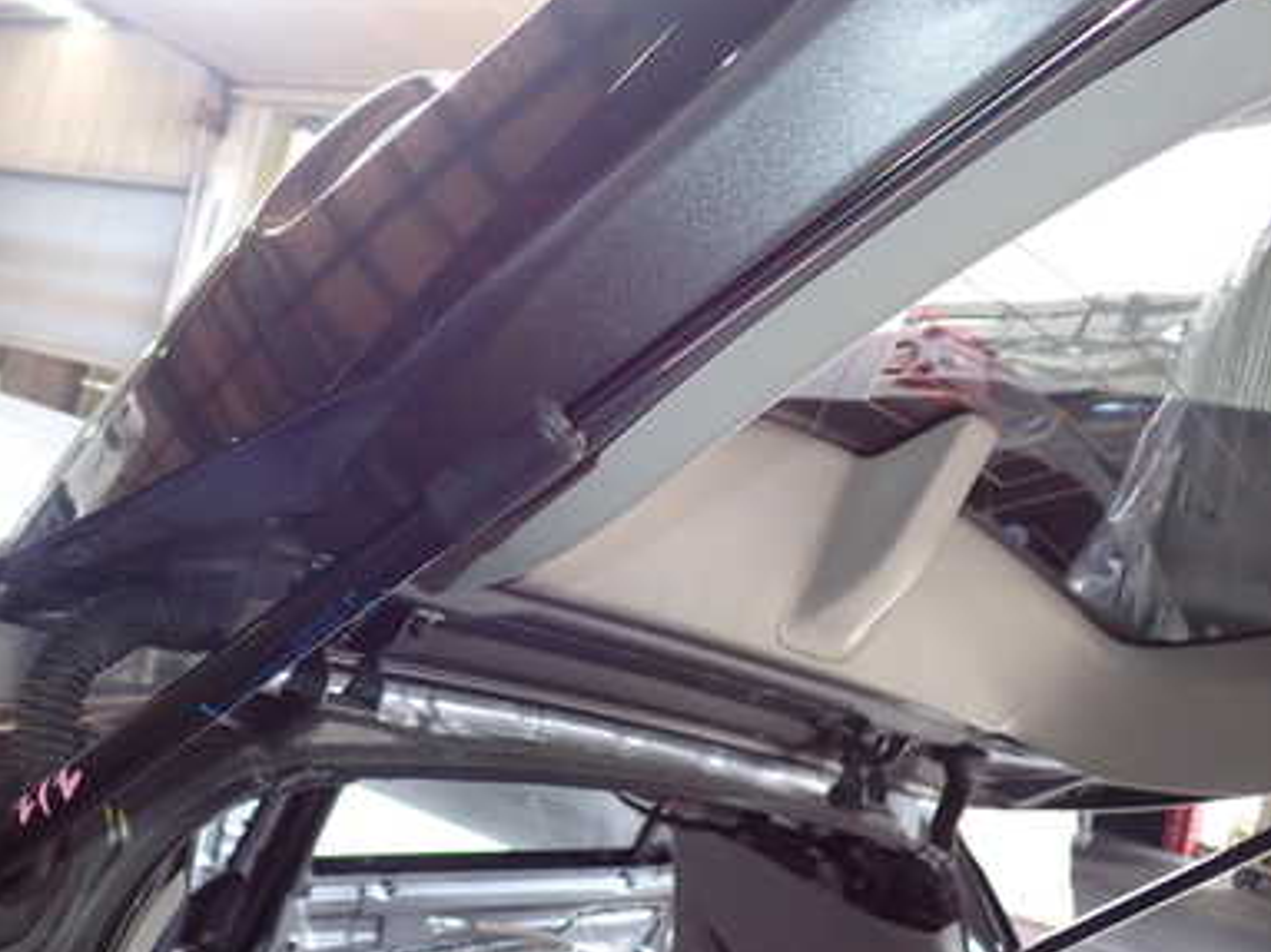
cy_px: 441
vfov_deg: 30.9
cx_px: 458
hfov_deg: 40.1
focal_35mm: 47
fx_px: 1725
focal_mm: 5.4
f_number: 2.3
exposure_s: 1/50
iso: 200
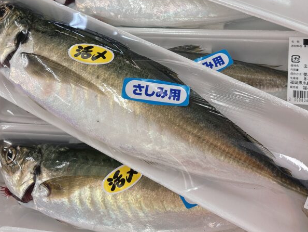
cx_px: 161
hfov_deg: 44.8
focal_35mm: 42
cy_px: 63
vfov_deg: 33.8
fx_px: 374
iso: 64
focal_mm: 5.96
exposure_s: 1/120
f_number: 1.6
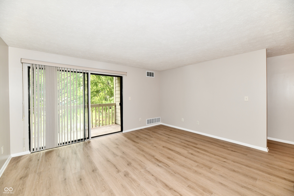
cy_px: 98
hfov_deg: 104.3
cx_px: 147
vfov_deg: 81.2
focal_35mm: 14
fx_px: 114
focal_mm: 14
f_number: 6.3
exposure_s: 1/60
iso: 640
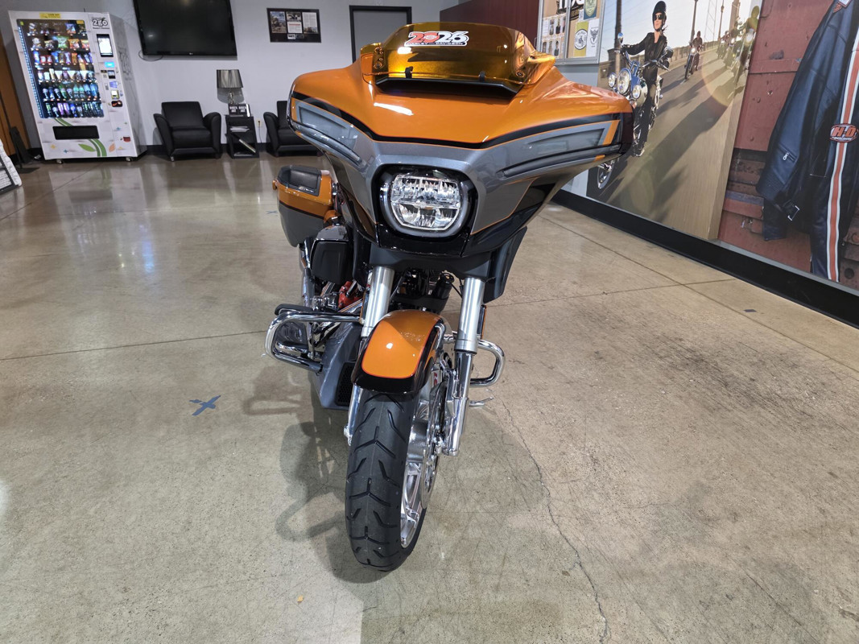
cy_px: 322
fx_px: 571
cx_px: 430
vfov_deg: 58.9
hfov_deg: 73.9
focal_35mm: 23
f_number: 1.7
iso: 800
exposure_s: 1/120
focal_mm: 6.3
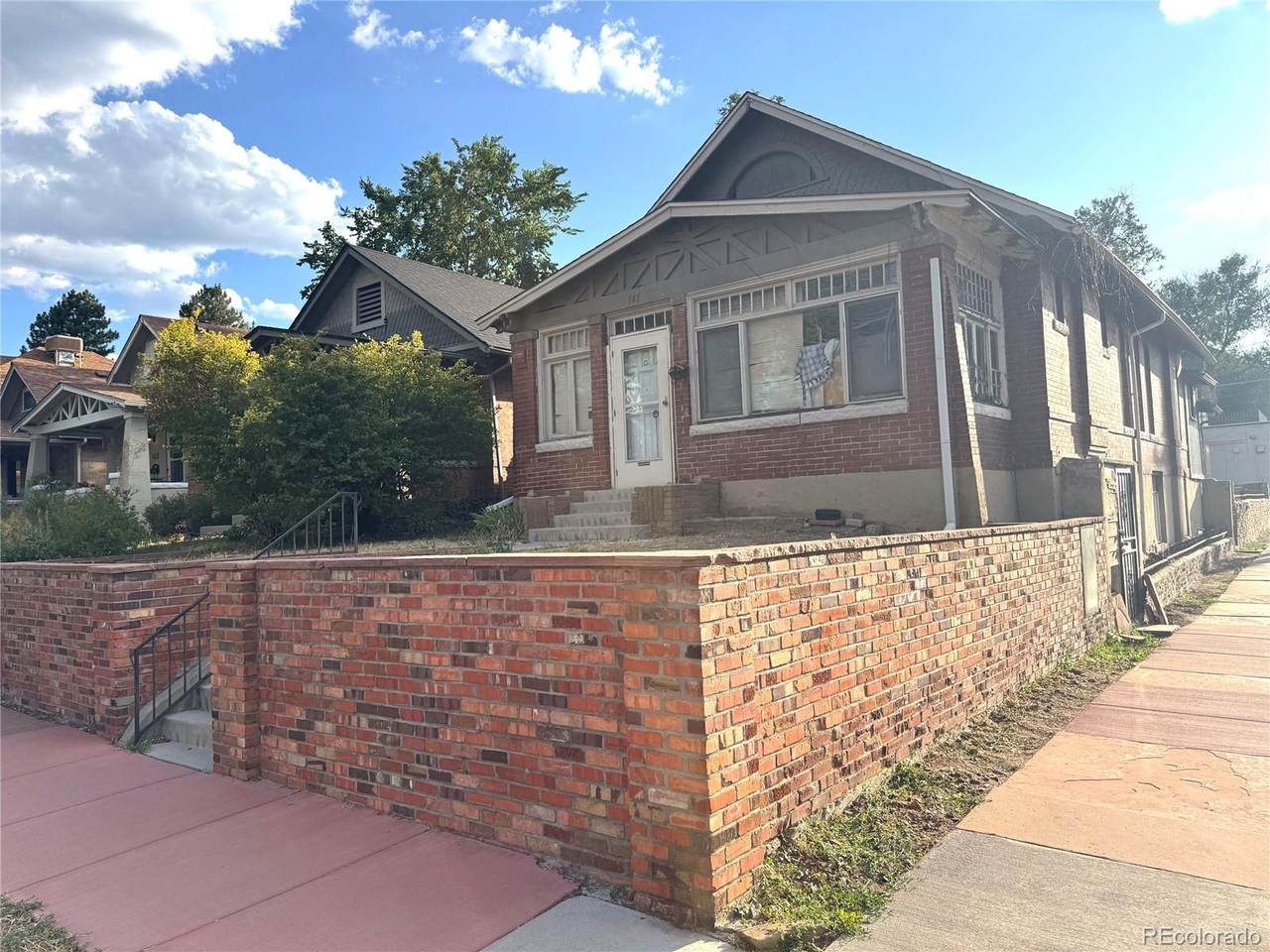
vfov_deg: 56.8
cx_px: 635
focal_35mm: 24
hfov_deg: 71.6
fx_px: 881
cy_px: 476
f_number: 1.8
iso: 80
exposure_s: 1/2331
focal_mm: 6.8
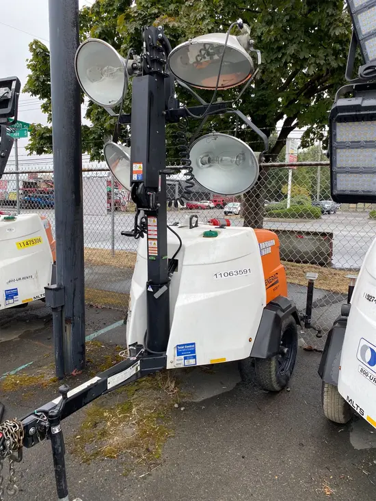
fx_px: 376
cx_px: 188
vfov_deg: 67.3
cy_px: 250
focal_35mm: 26
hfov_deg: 53.1
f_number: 1.8
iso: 32
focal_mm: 4.25
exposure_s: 1/379
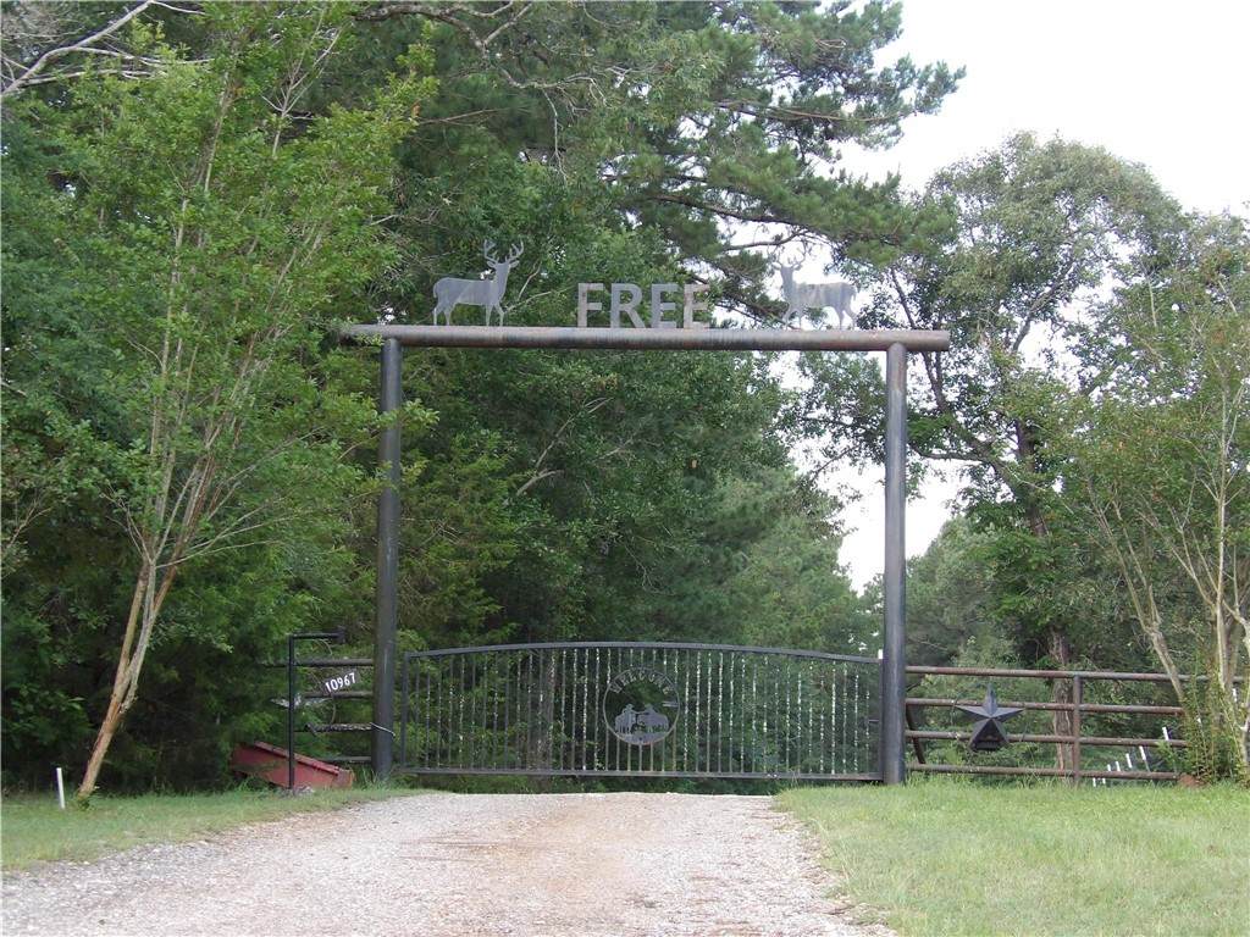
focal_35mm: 85
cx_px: 625
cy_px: 468
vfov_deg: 17.4
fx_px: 3069
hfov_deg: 23.0
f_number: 4.1
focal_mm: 15.3
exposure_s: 1/100
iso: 148
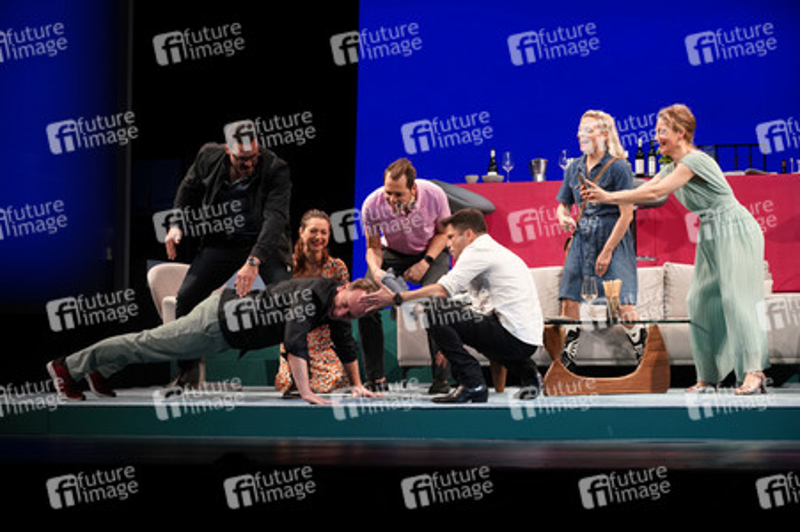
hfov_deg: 26.3
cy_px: 266
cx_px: 400
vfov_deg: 17.7
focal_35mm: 77
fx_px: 1710
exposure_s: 1/250
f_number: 5.6
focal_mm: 77
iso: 1600
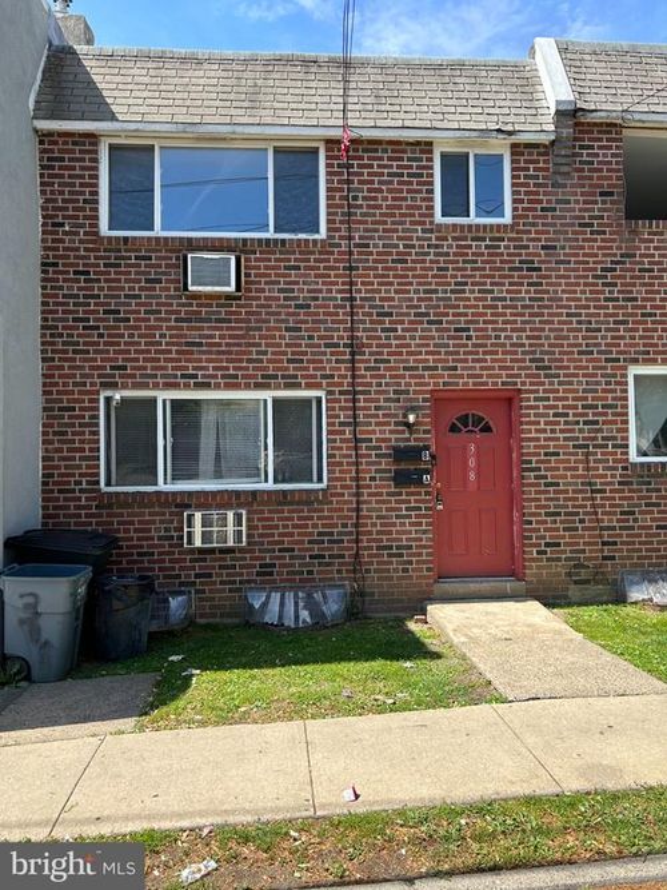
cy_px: 445
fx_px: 668
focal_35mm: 26
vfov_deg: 67.3
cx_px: 334
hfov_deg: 53.0
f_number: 1.5
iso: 50
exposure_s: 1/1779
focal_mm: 5.7
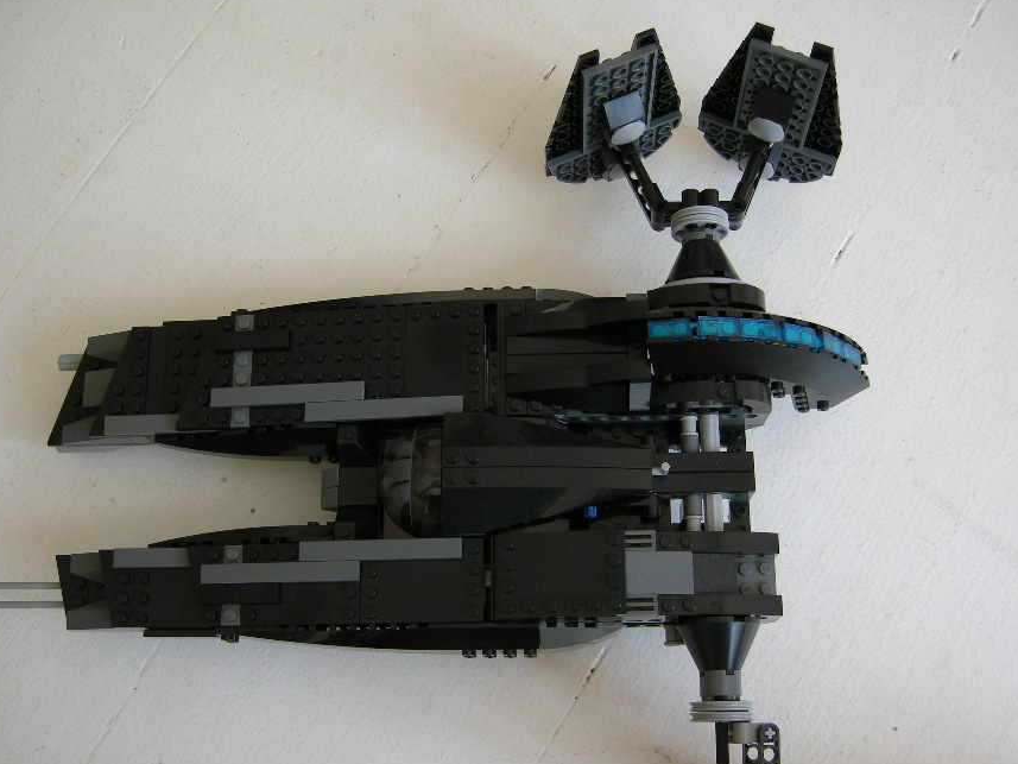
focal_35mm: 43
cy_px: 449
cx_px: 536
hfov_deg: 43.8
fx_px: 1265
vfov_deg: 33.5
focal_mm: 7.5
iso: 74
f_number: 2.7
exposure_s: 1/58
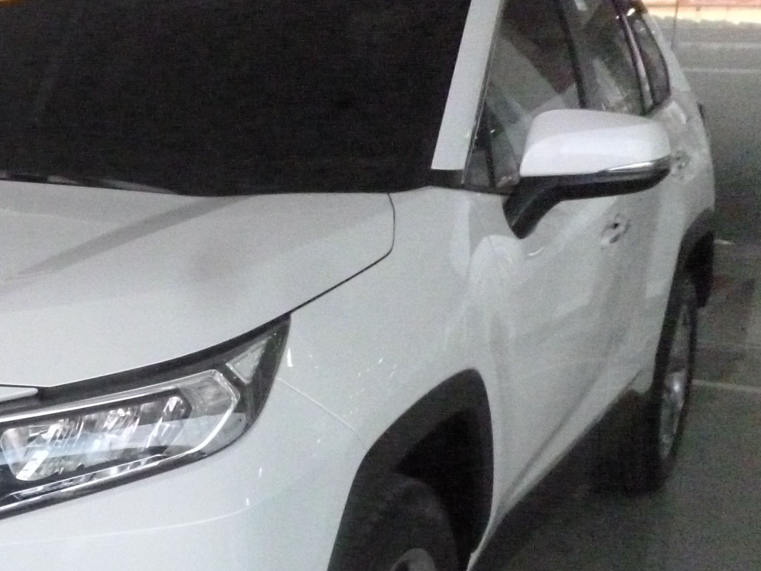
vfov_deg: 23.0
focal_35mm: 63
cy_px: 450
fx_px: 1385
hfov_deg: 28.7
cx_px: -9
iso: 1600
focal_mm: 5
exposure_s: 1/100
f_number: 9
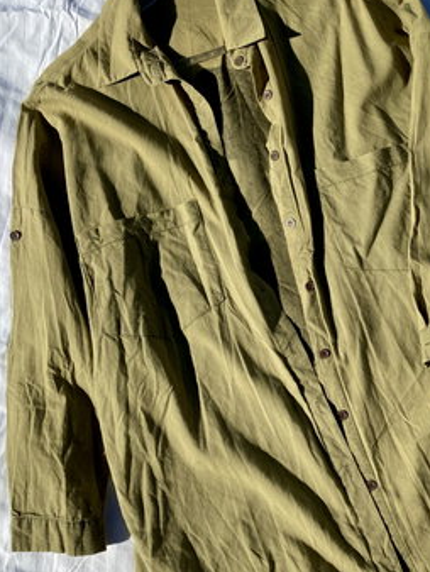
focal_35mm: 41
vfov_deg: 45.7
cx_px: 251
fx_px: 678
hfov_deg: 35.1
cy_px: 321
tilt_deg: -75.2
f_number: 1.8
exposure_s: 1/5495
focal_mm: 4.25
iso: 32
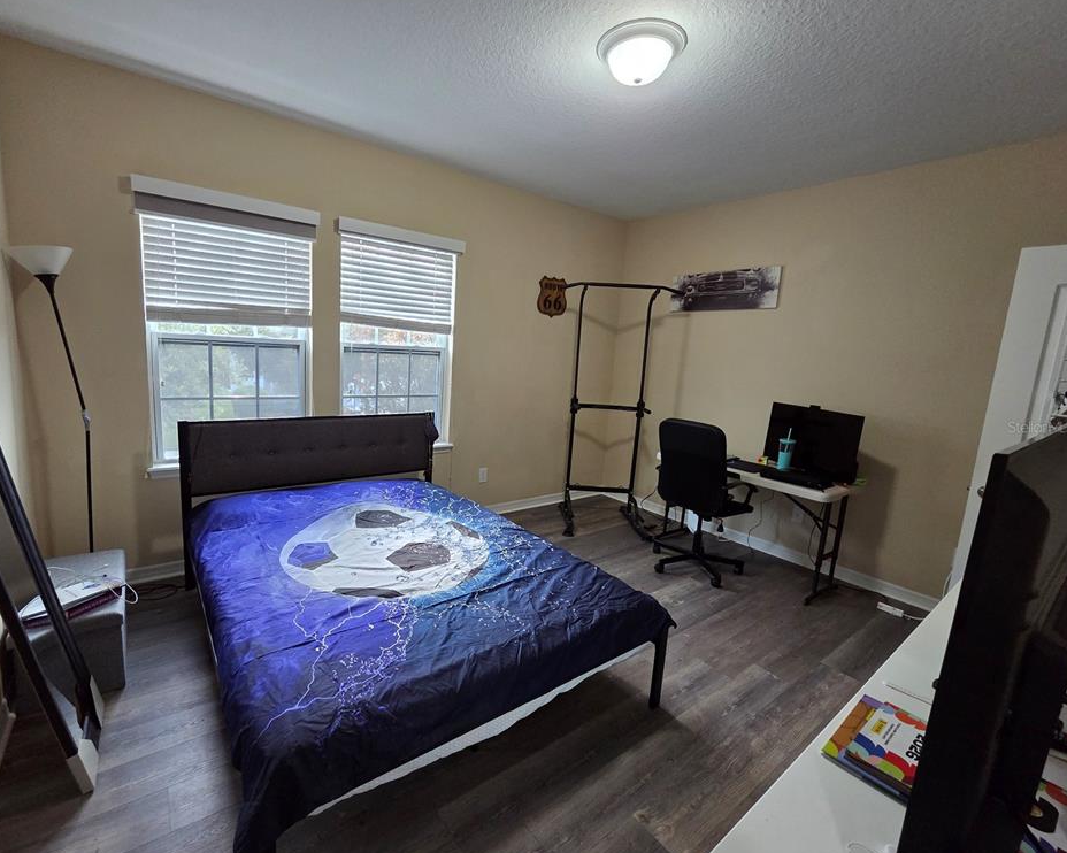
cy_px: 426
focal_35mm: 14
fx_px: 442
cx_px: 489
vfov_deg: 88.0
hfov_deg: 100.5
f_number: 2.2
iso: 500
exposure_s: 1/60
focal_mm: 2.2
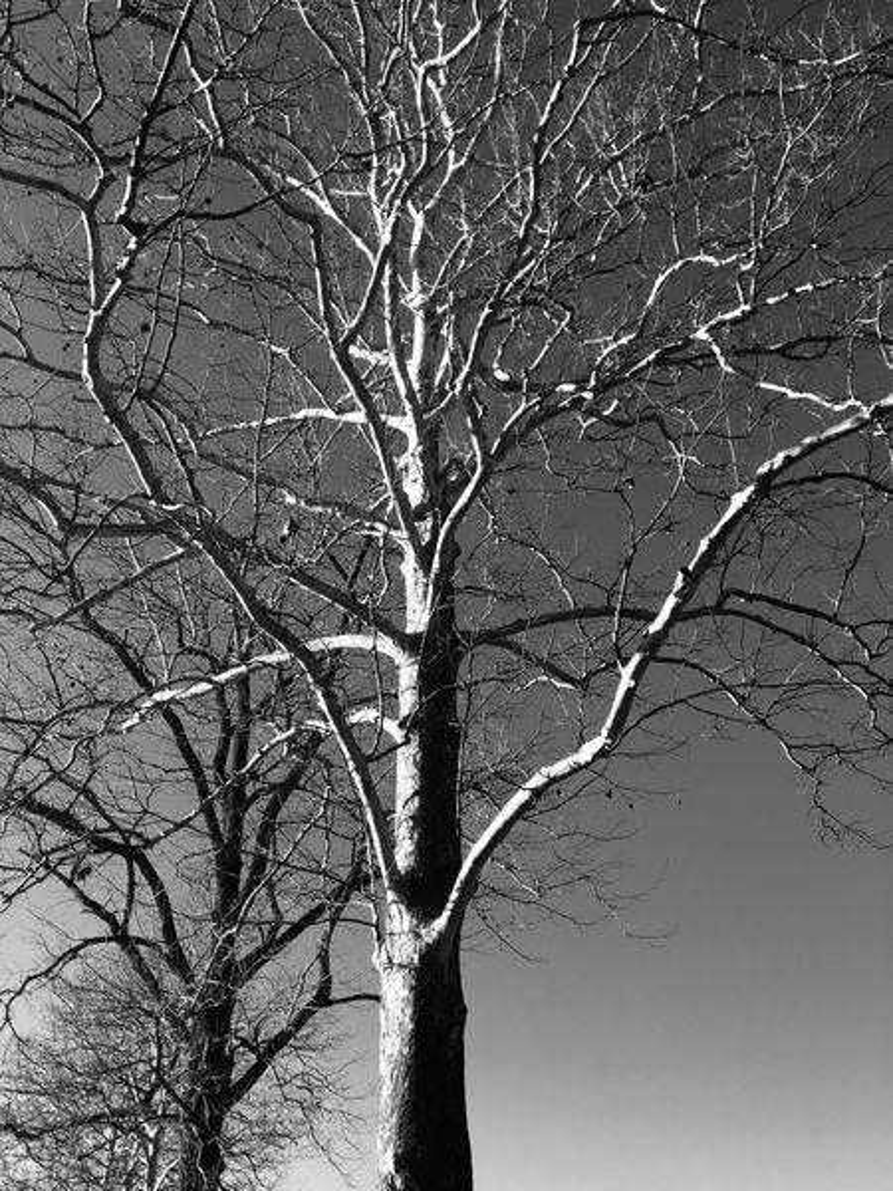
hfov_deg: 48.2
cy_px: 596
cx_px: 446
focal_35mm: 29
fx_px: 997
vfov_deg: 61.7
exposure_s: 1/927
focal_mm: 4.15
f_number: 2.2
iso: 25
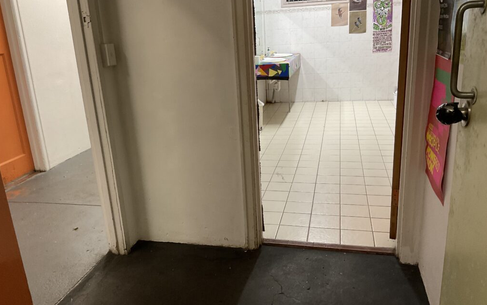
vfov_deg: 40.6
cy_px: 149
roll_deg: +3.0
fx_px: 412
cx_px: 243
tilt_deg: -17.4
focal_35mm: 31
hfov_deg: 61.2
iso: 80
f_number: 1.8
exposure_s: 1/50
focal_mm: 3
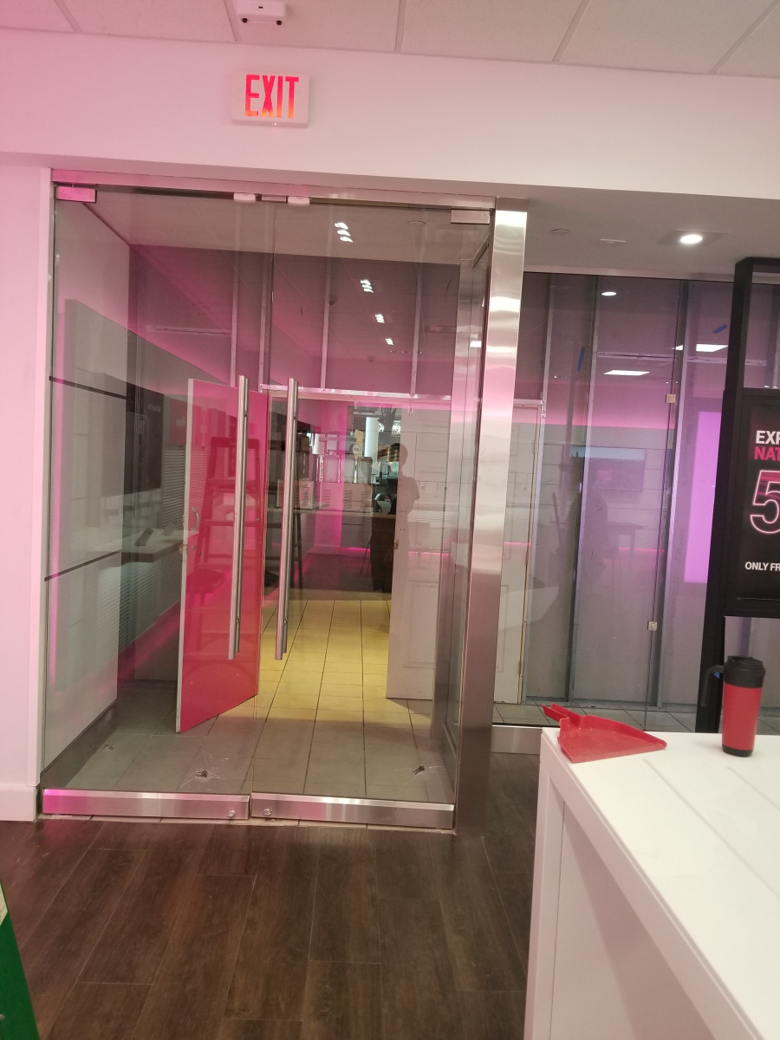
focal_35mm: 26
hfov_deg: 53.1
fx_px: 781
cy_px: 520
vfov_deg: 67.3
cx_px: 390
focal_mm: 4.3
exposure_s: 1/60
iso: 160
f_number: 1.7
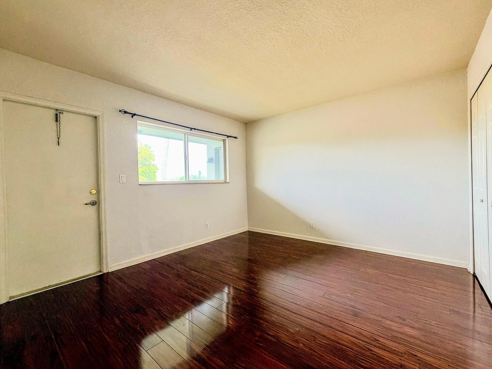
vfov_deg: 81.7
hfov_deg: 98.2
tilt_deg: -0.1
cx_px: 247
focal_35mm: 15
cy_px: 182
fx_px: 213
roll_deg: +1.5
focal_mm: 2.22
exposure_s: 1/106
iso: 320
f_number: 2.2
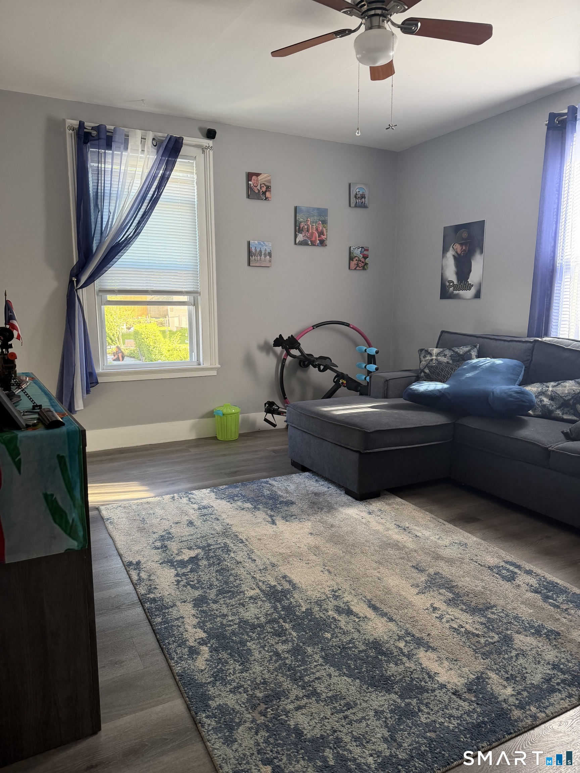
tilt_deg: -9.5
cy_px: 386
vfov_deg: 71.6
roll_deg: +0.7
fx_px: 536
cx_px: 290
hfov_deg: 56.8
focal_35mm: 24
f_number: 1.78
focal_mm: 6.76
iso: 200
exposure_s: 1/60
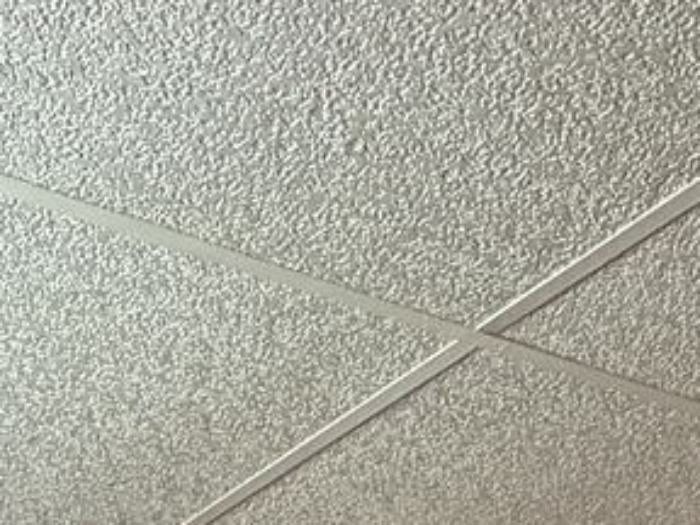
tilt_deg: -6.2
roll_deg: -0.9
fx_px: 1416
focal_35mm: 70
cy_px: 1189
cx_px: 292
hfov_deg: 27.7
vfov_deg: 14.9
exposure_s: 1/60
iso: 640
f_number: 2.2
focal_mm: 2.22
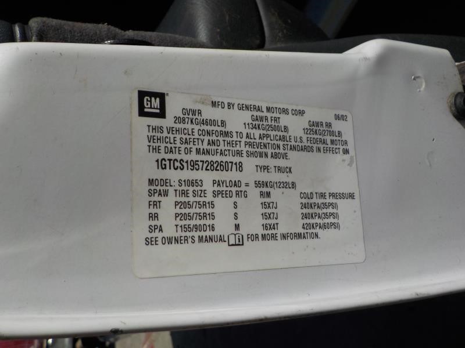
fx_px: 403
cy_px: 174
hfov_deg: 60.0
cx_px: 232
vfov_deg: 46.8
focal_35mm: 30
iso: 125
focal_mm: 4.1
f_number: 6.6
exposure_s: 1/1000
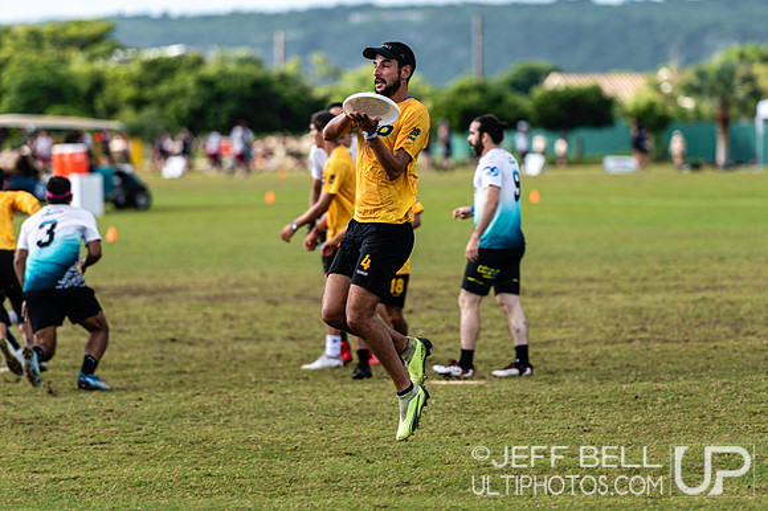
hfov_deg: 7.1
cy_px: 223
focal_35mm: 291
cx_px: 409
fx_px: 6202
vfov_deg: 4.7
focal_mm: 200
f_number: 3.2
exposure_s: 1/1000
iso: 100
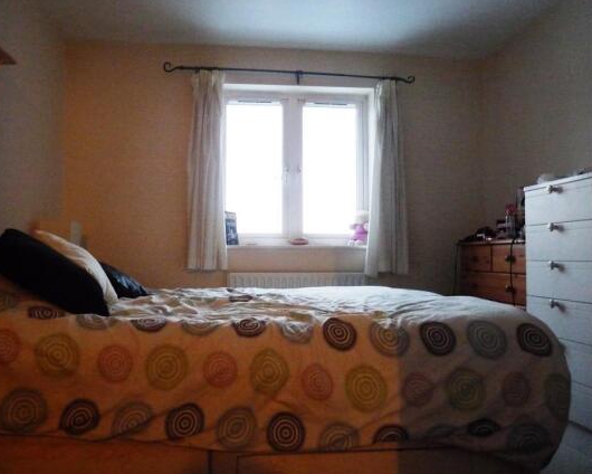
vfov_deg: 50.0
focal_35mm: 29
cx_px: 276
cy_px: 241
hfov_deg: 60.4
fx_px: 508
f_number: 2.8
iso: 800
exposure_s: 1/25
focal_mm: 4.8
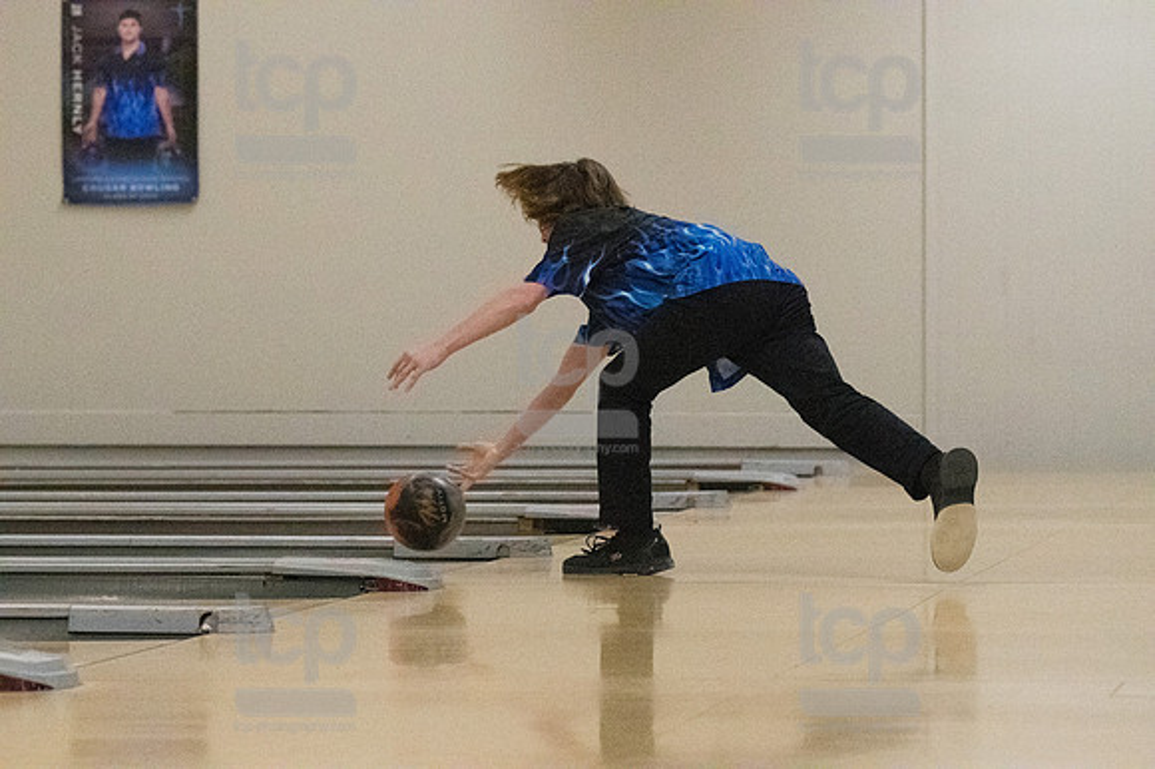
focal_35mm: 165
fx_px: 5291
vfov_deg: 8.3
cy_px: 384
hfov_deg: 12.5
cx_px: 578
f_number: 4
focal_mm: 110
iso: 10000
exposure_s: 1/1250
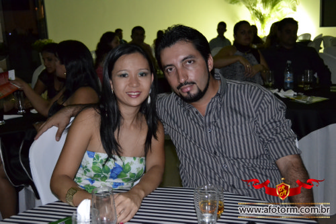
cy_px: 112
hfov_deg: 46.4
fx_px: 392
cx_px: 168
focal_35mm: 42
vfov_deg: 31.9
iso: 3200
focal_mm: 28
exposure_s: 1/60
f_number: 4.5
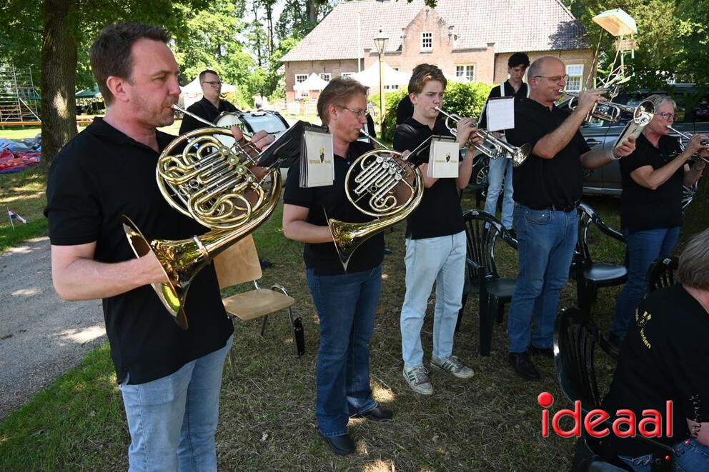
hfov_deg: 67.4
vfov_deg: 47.9
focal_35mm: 27
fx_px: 532
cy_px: 236
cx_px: 354
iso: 200
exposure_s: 1/250
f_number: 4.5
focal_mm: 18
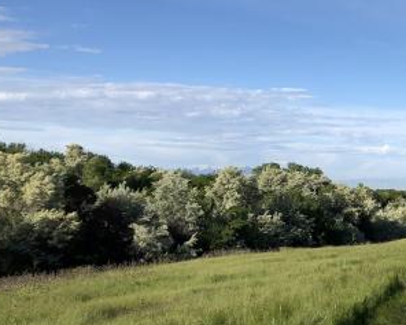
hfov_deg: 29.9
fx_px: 709
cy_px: 99
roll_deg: -1.5
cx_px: 401
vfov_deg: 25.6
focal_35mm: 59
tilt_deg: +7.6
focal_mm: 3.99
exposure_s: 1/2315
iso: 20
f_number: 1.8
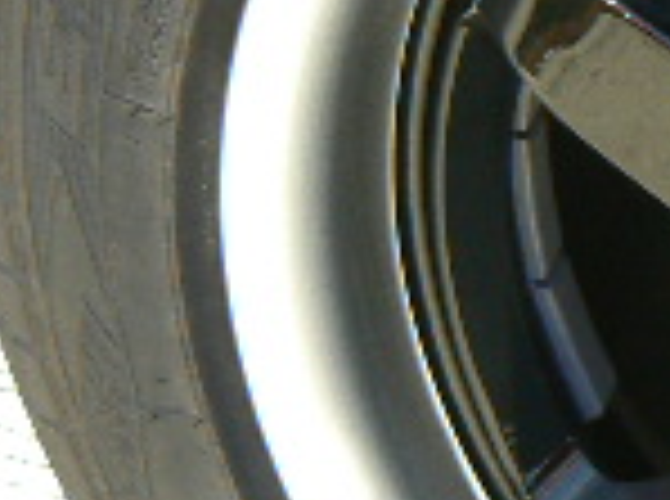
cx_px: 1165
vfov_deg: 9.5
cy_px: 212
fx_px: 2993
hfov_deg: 11.9
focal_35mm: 155
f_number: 4
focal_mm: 6
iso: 80
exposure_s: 1/100
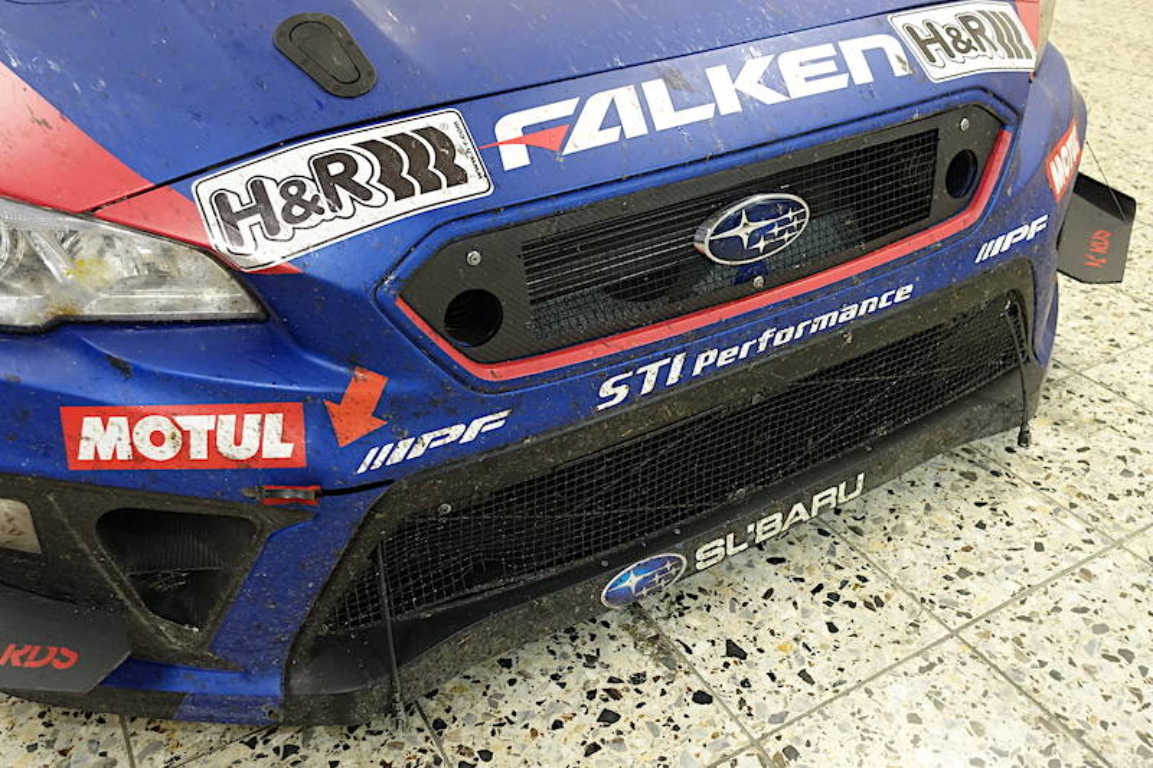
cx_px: 576
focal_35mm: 31
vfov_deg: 42.3
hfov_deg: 60.3
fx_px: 993
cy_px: 384
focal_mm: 11.45
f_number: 2.5
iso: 800
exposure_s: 1/40
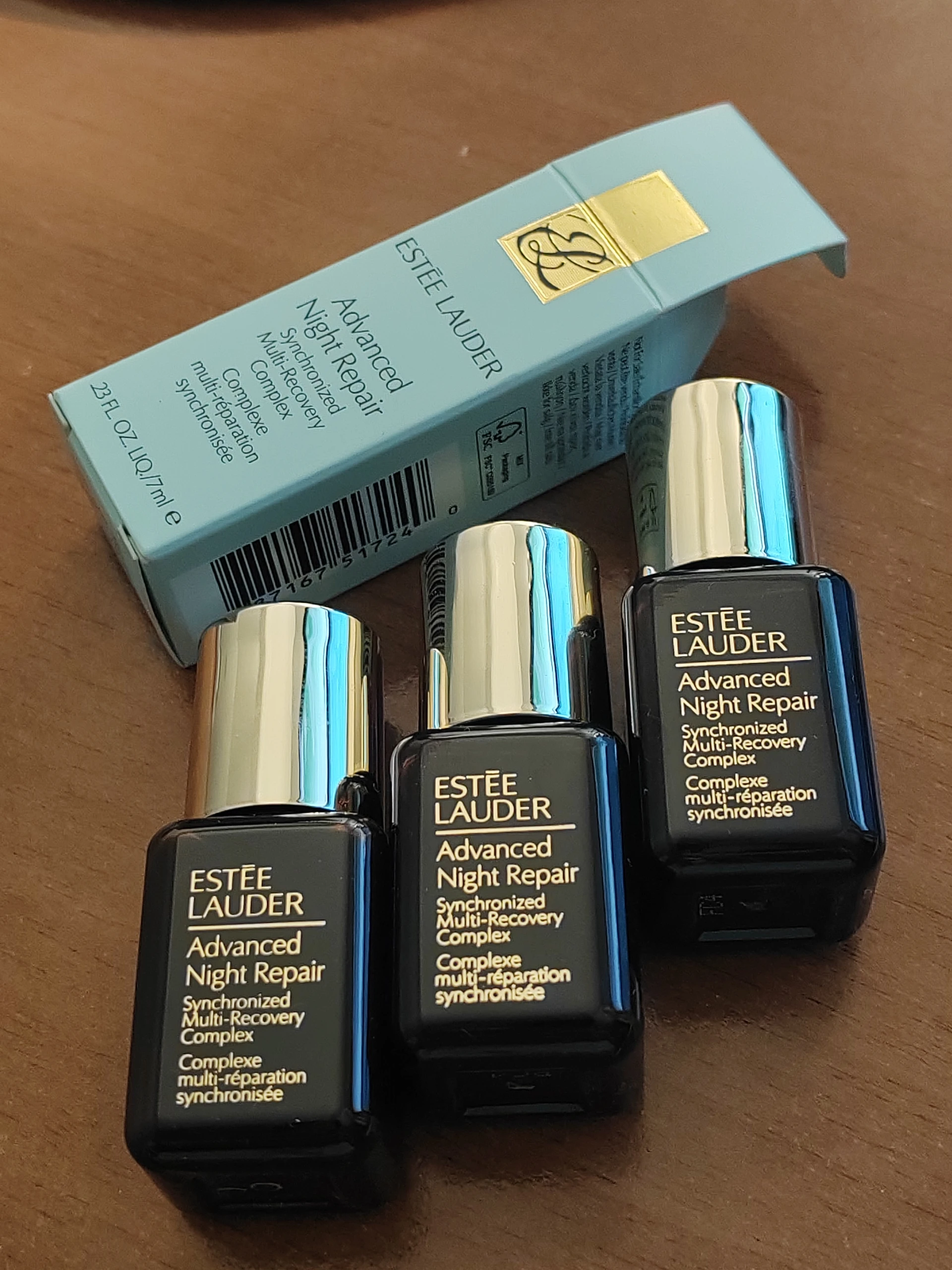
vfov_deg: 36.8
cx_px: 476
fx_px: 1907
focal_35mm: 52
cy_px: 635
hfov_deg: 28.0
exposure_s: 1/50
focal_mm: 5.52
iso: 1000
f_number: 1.9
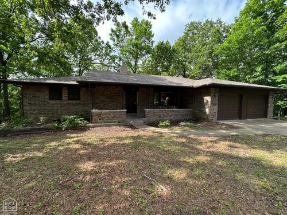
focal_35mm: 14
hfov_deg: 102.1
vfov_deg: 85.7
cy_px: 108
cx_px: 144
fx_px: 116
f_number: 2.2
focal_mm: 2.22
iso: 40
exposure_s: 1/301
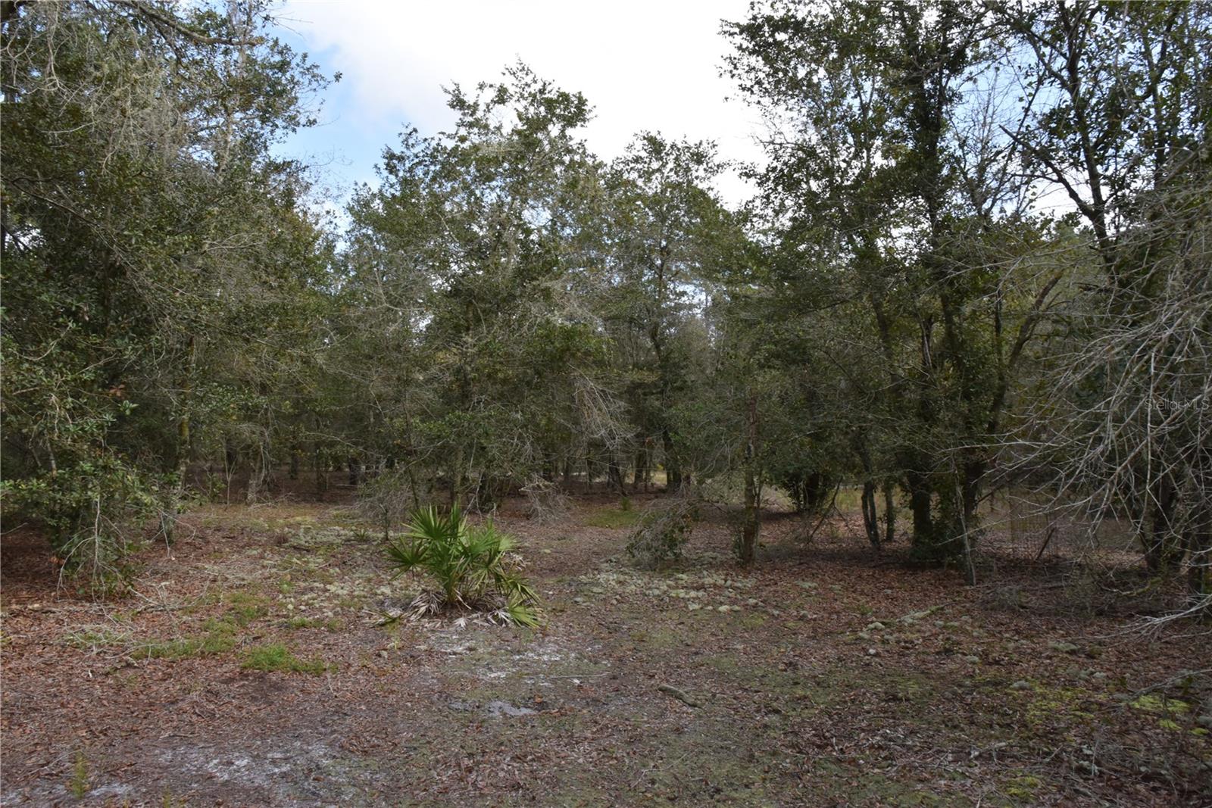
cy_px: 404
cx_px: 606
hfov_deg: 73.7
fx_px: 808
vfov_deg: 53.1
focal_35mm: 24
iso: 1250
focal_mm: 24
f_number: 6.3
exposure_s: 1/200
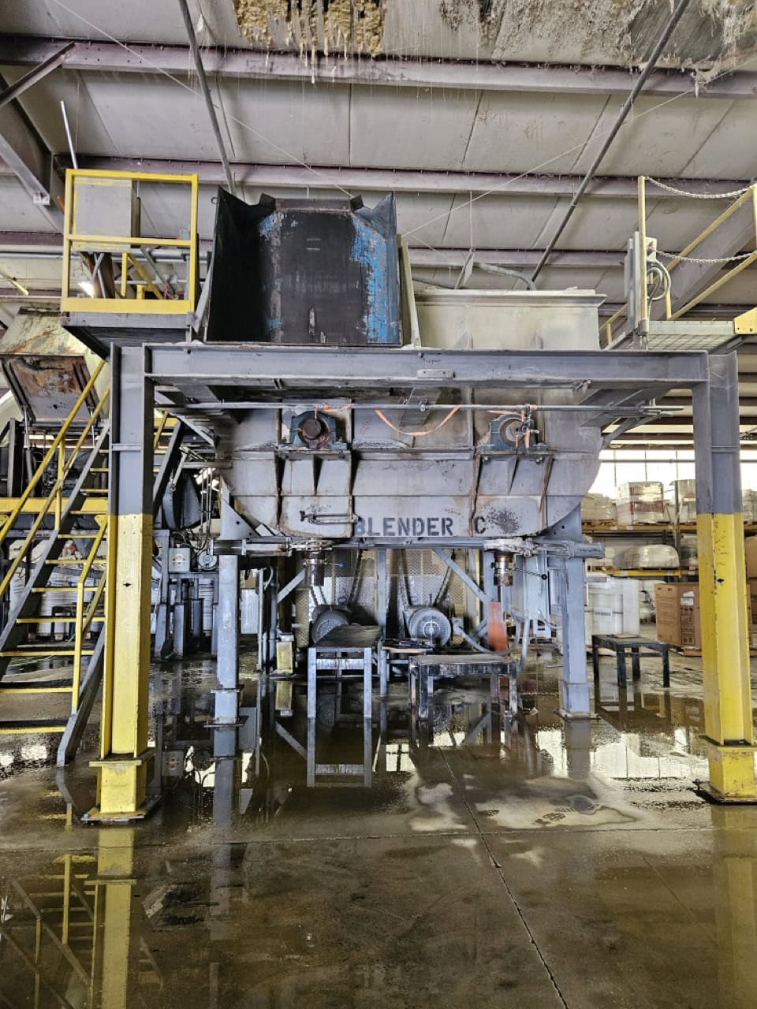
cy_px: 504
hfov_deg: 58.9
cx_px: 378
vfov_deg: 73.9
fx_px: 671
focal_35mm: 23
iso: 800
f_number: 1.8
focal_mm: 5.4
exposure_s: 1/120
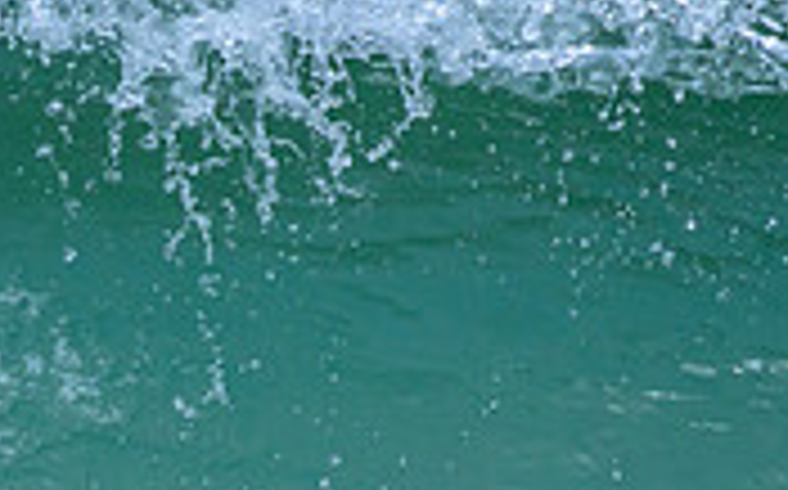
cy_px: 740
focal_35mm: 2600
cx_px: 37
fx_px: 55783
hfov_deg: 0.8
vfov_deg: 0.5
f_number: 8
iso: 720
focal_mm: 560
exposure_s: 1/2000
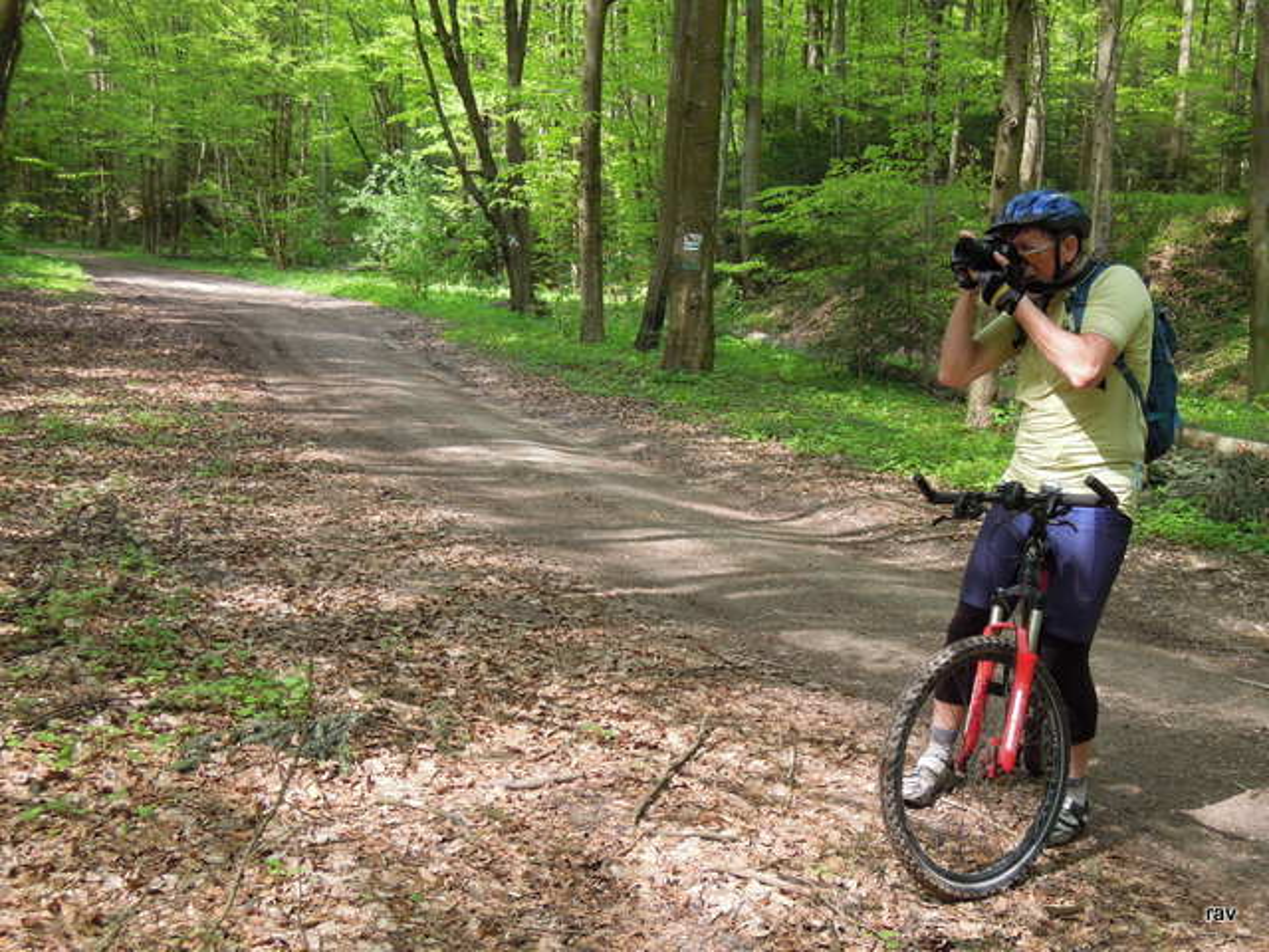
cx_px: 634
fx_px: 1650
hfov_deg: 42.1
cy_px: 476
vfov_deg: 32.2
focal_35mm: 45
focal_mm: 8.1
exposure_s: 1/160
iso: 160
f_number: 3.5
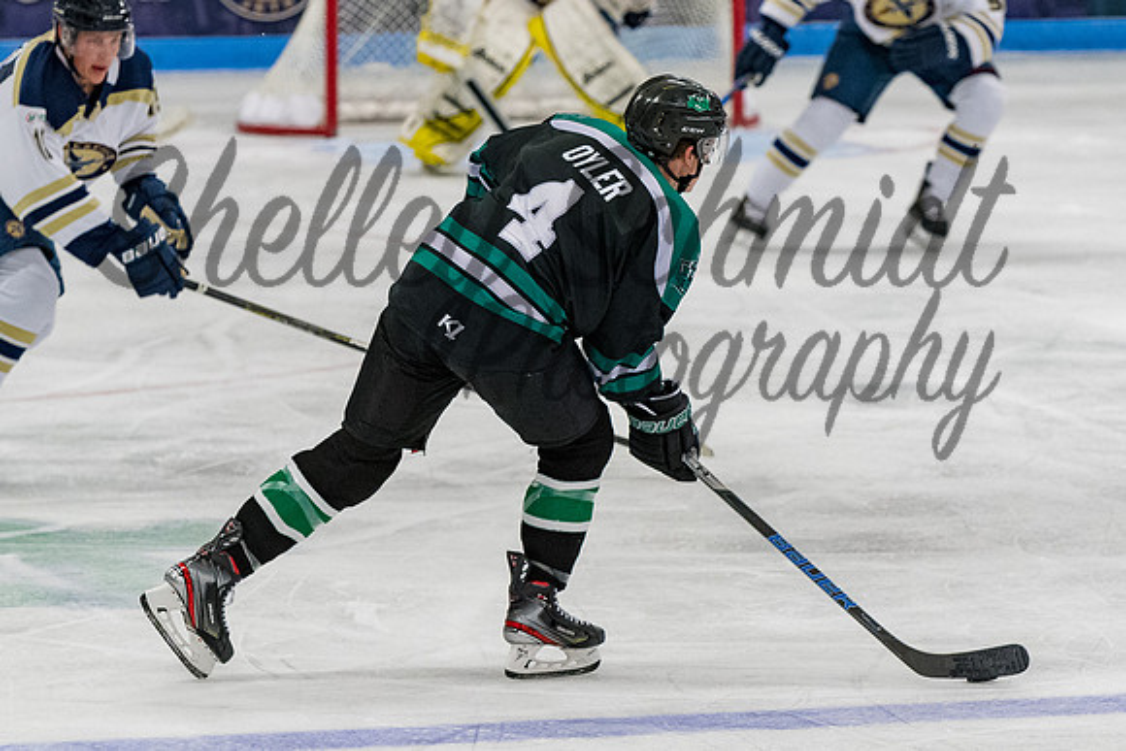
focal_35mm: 284
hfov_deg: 7.3
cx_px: 681
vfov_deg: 4.8
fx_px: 8881
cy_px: 282
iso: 2000
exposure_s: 1/800
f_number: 3.5
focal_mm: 145
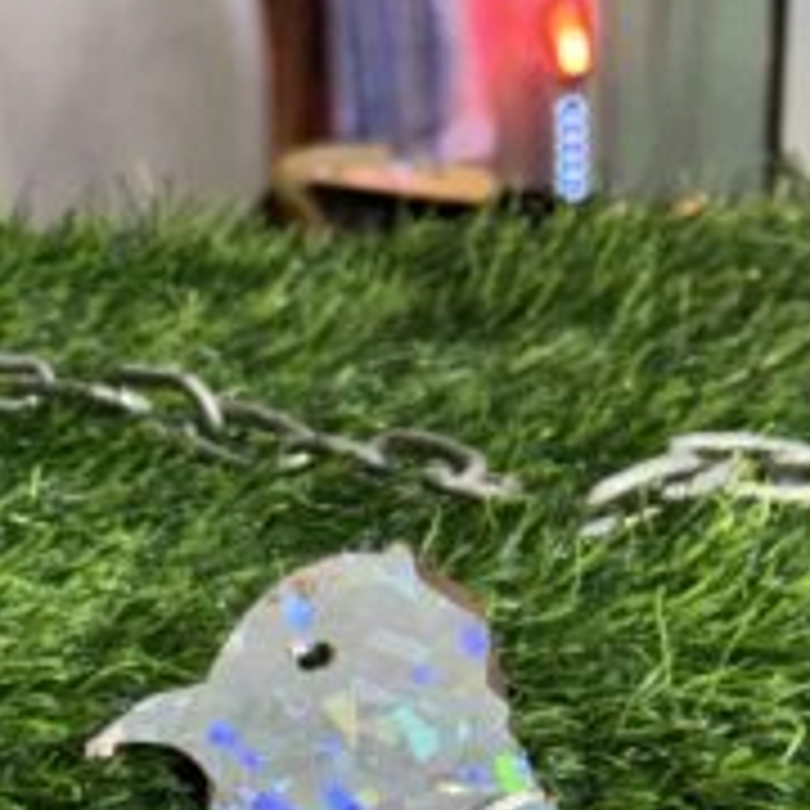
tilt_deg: -13.4
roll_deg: -0.5
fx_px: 5004
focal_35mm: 189
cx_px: 396
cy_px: 792
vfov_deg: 9.2
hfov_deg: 9.3
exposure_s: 1/100
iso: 80
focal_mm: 6.76
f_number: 1.78
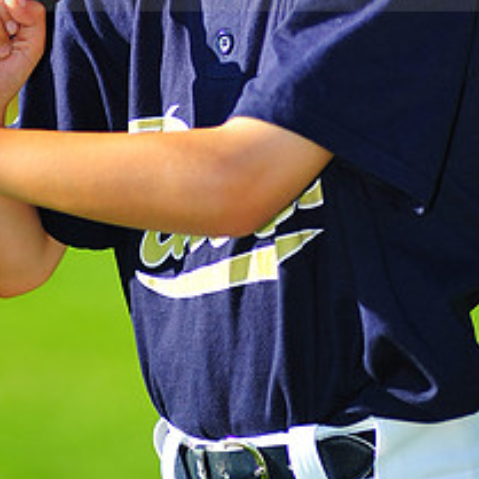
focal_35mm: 425
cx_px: 227
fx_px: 6654
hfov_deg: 4.1
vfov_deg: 4.1
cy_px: -62
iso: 200
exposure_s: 1/1250
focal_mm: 180
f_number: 3.5
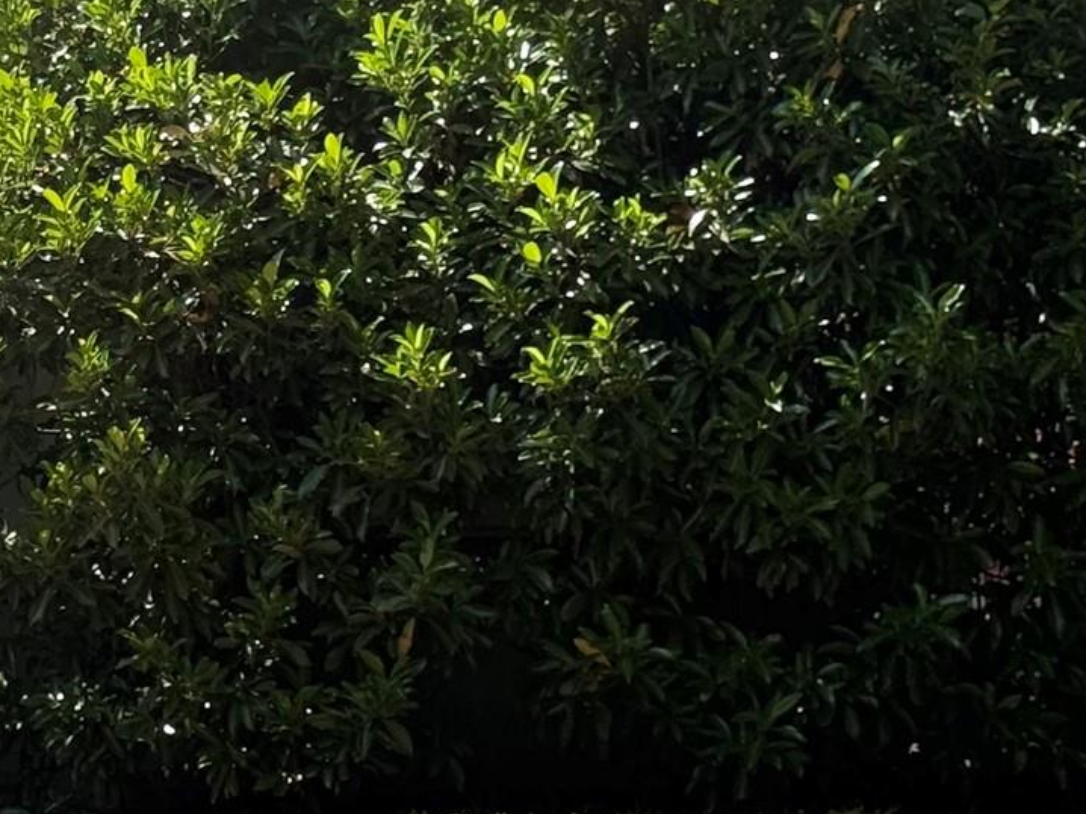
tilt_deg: +10.4
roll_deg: +0.1
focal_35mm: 137
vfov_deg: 10.8
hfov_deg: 14.3
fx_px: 4297
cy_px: 215
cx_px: 103
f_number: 1.78
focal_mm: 6.76
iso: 100
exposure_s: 1/2033
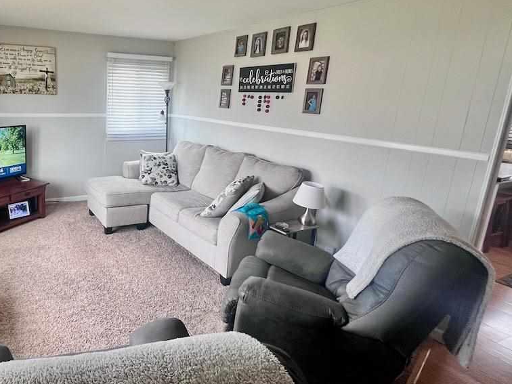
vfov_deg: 60.9
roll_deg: -1.1
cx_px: 124
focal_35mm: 22
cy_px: 171
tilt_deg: -13.0
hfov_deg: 70.9
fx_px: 325
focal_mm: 1.57
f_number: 1.8
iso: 250
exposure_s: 1/120
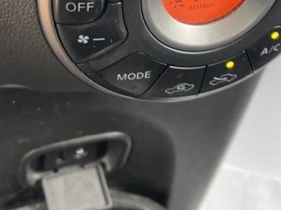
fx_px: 673
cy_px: -85
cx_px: 103
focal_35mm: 83
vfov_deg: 16.5
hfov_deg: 23.5
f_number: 1.6
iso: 200
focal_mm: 5.1
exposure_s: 1/60
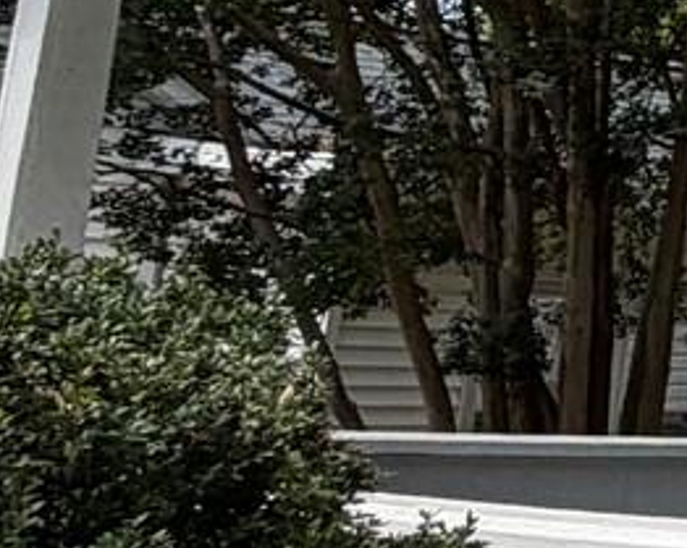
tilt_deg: +8.1
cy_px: 68
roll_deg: -3.4
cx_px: 2077
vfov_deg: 14.2
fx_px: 2173
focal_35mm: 107
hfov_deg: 11.1
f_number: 2.2
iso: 40
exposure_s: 1/535
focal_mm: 2.22
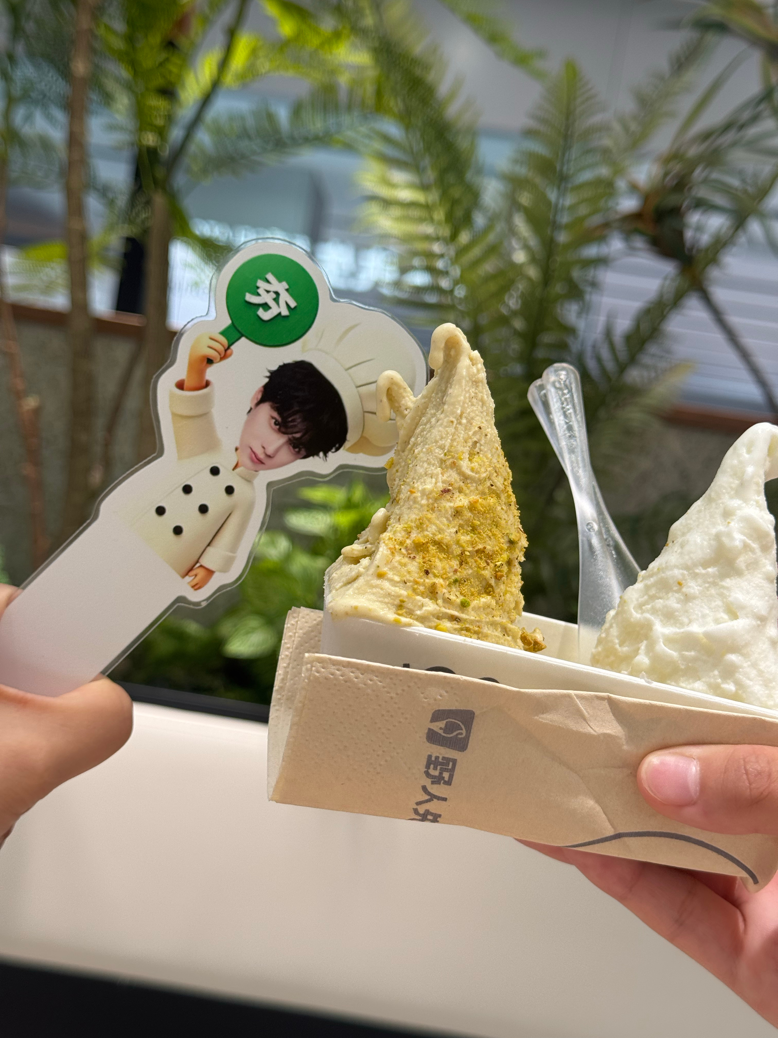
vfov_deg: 39.7
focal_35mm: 48
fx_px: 1438
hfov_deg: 30.3
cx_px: 389
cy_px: 519
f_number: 1.78
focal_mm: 6.76
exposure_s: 1/221
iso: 64
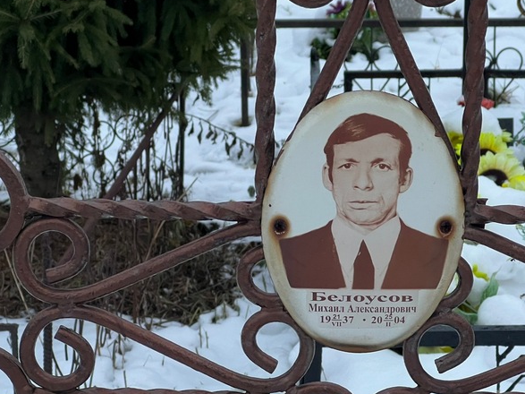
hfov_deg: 18.7
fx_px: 1592
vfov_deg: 14.1
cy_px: 241
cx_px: 340
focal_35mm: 105
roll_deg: +0.0
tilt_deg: -17.1
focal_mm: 9
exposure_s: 1/87
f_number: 2.8
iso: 200
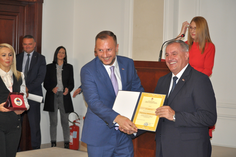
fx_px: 540
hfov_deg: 24.6
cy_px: 78
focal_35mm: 82
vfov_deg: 16.5
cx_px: 118
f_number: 4.5
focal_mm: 55
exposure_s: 1/60
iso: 800
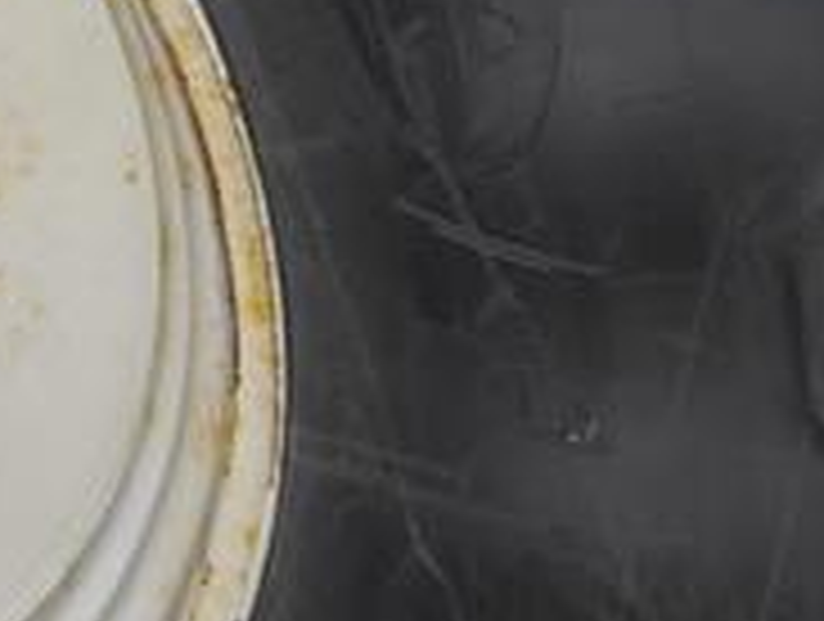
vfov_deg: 9.5
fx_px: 3721
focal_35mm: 156
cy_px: 9
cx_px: -464
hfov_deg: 12.0
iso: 160
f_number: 4
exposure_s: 1/160
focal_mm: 14
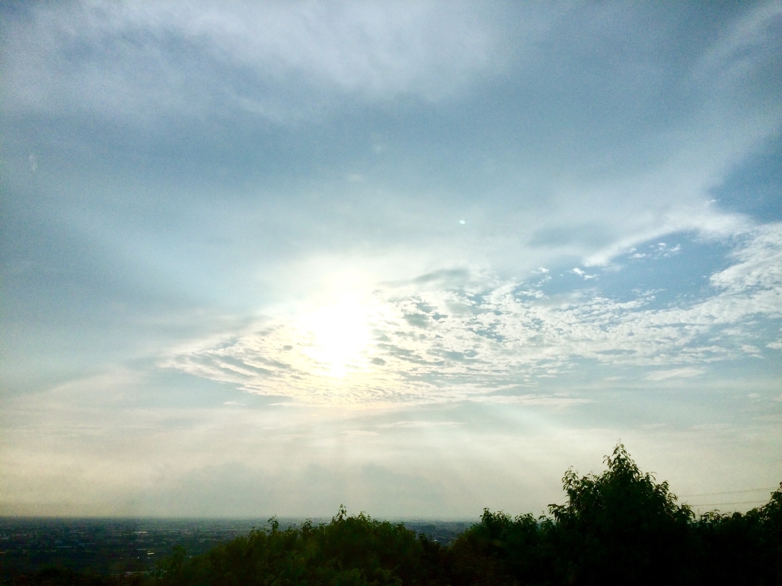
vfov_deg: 48.2
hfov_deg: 61.7
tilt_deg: +20.3
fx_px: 655
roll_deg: -2.1
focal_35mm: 29
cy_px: 293
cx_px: 391
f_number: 2.2
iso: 32
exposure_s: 1/5128
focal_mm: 4.15
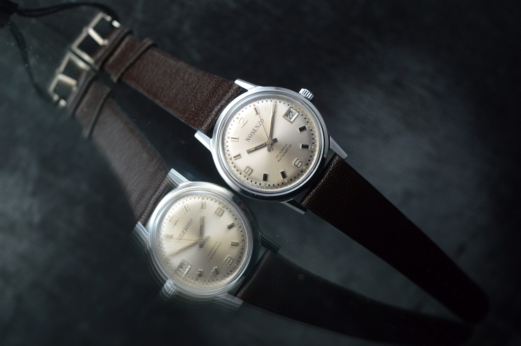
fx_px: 998
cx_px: 260
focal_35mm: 69
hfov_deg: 29.3
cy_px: 173
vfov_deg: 19.7
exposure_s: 1/160
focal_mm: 46
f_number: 6.3
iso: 800
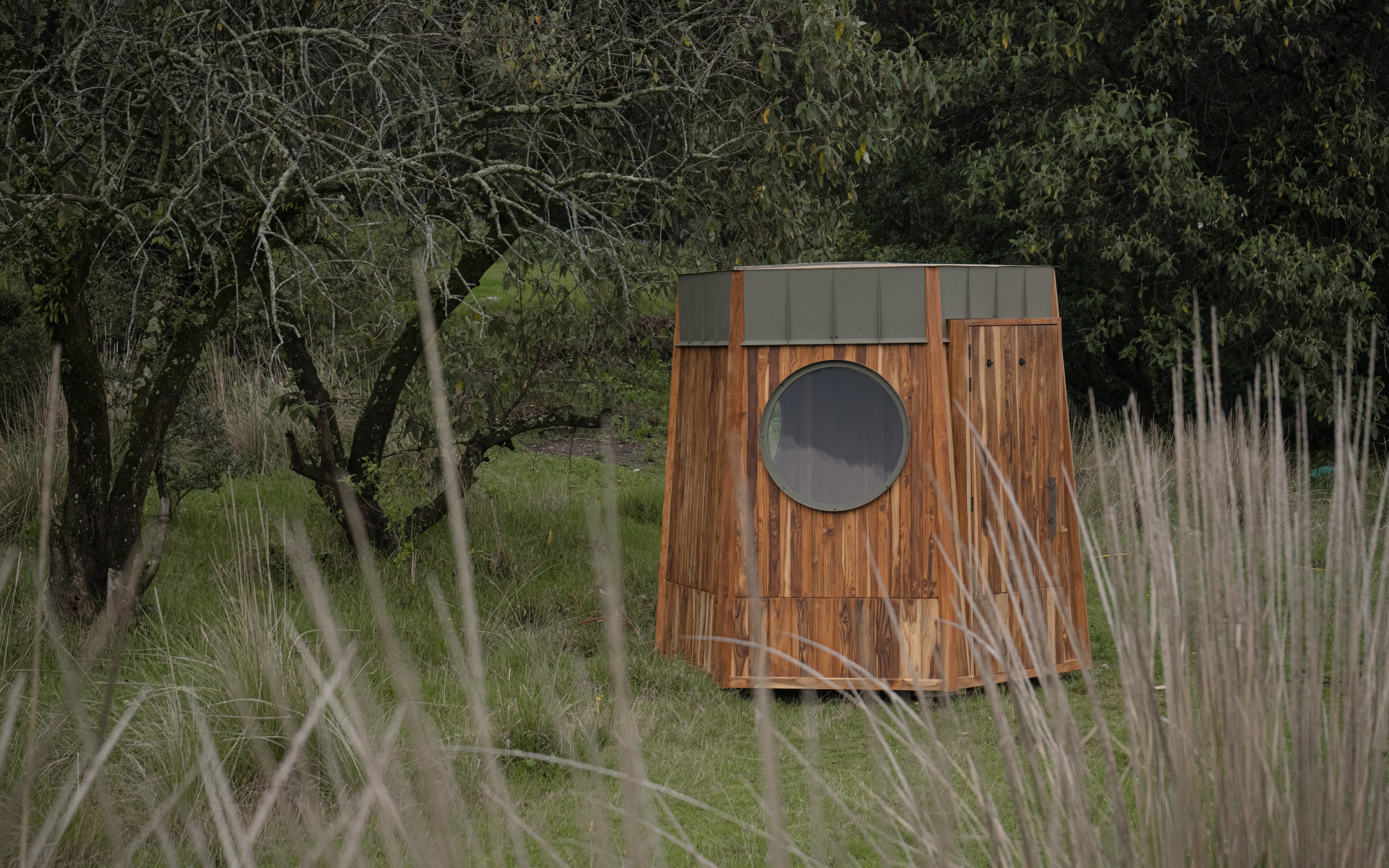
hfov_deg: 28.6
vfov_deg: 18.1
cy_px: 464
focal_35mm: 72
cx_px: 693
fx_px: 2726
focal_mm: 70
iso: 800
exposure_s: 1/500
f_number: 5.6
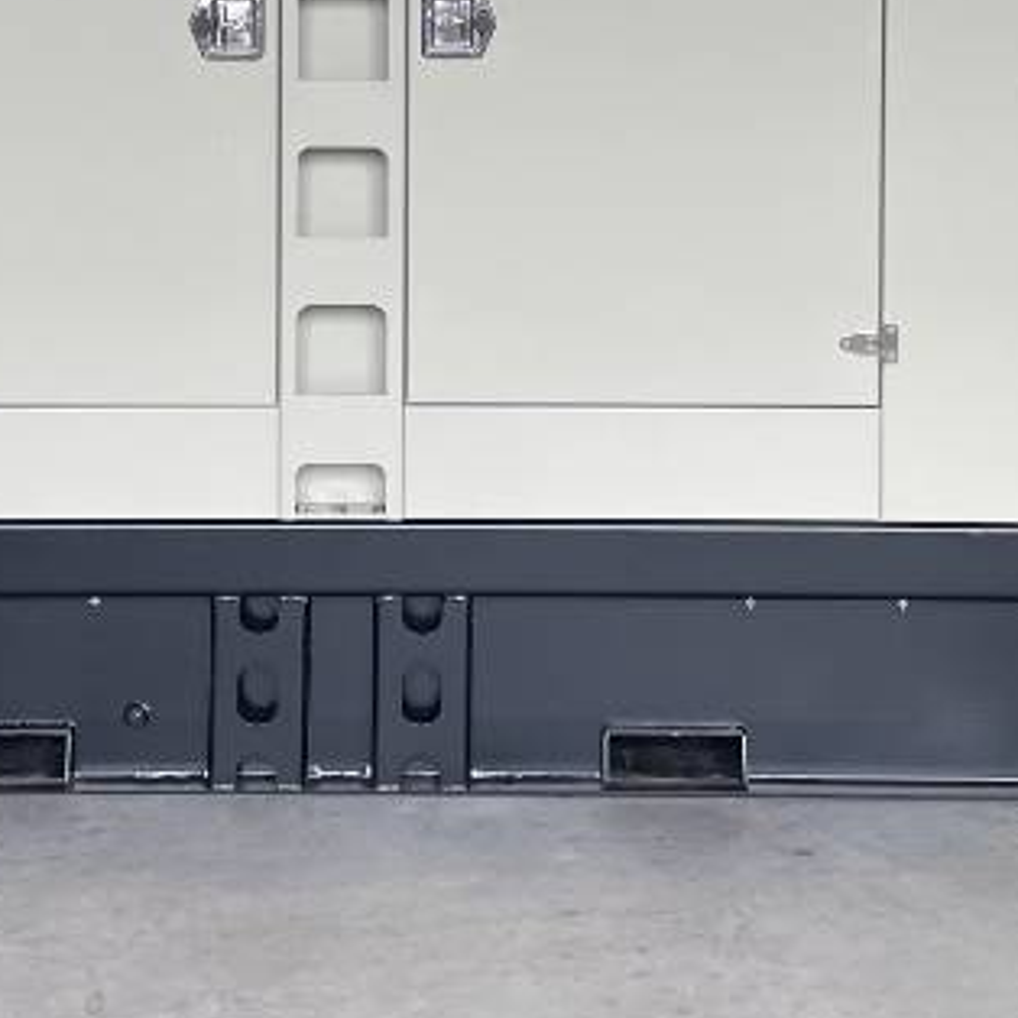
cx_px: 470
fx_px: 2495
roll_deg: -0.2
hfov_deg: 23.1
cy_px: 52
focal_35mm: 75
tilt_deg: -3.2
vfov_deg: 22.4
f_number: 1.6
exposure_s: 1/100
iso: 50
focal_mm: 4.2
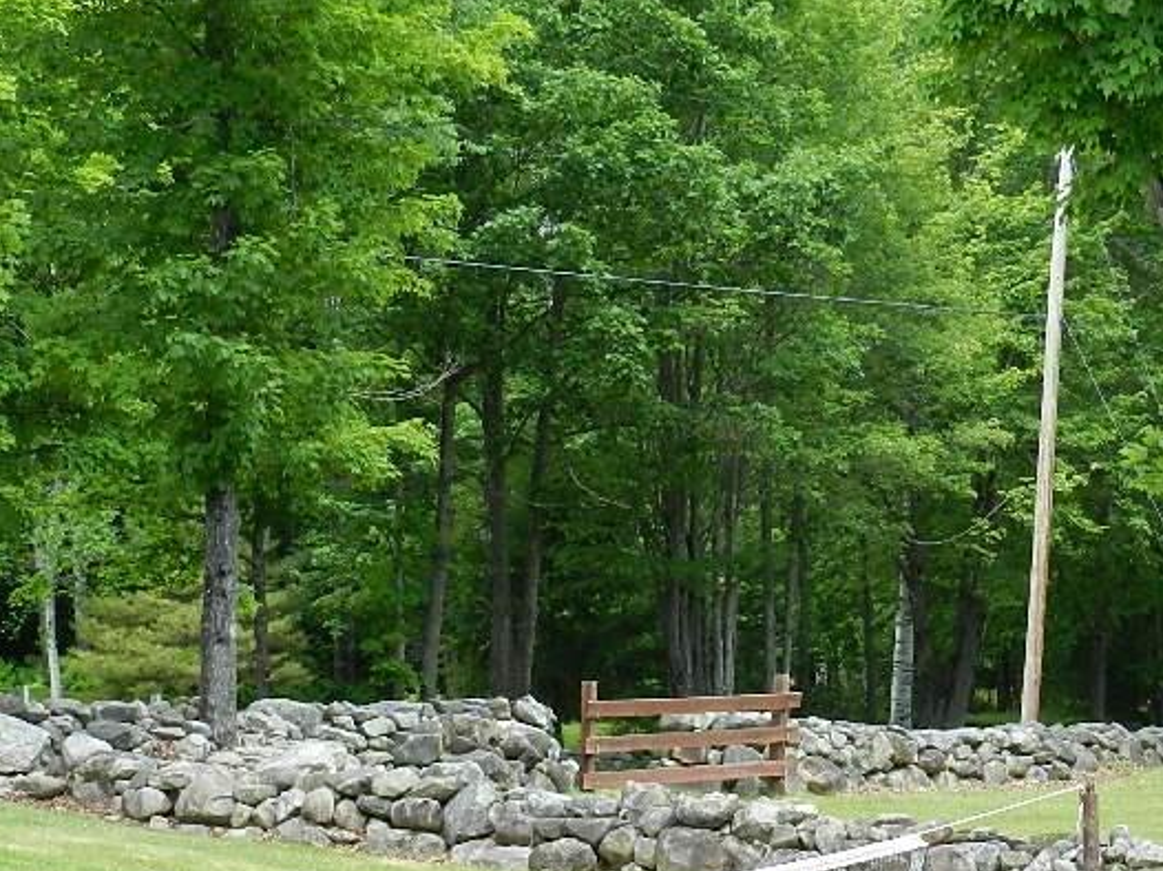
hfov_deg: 13.3
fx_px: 4970
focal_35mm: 148
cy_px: 827
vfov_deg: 10.0
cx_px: 741
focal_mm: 13.5
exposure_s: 1/160
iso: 160
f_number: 4.8
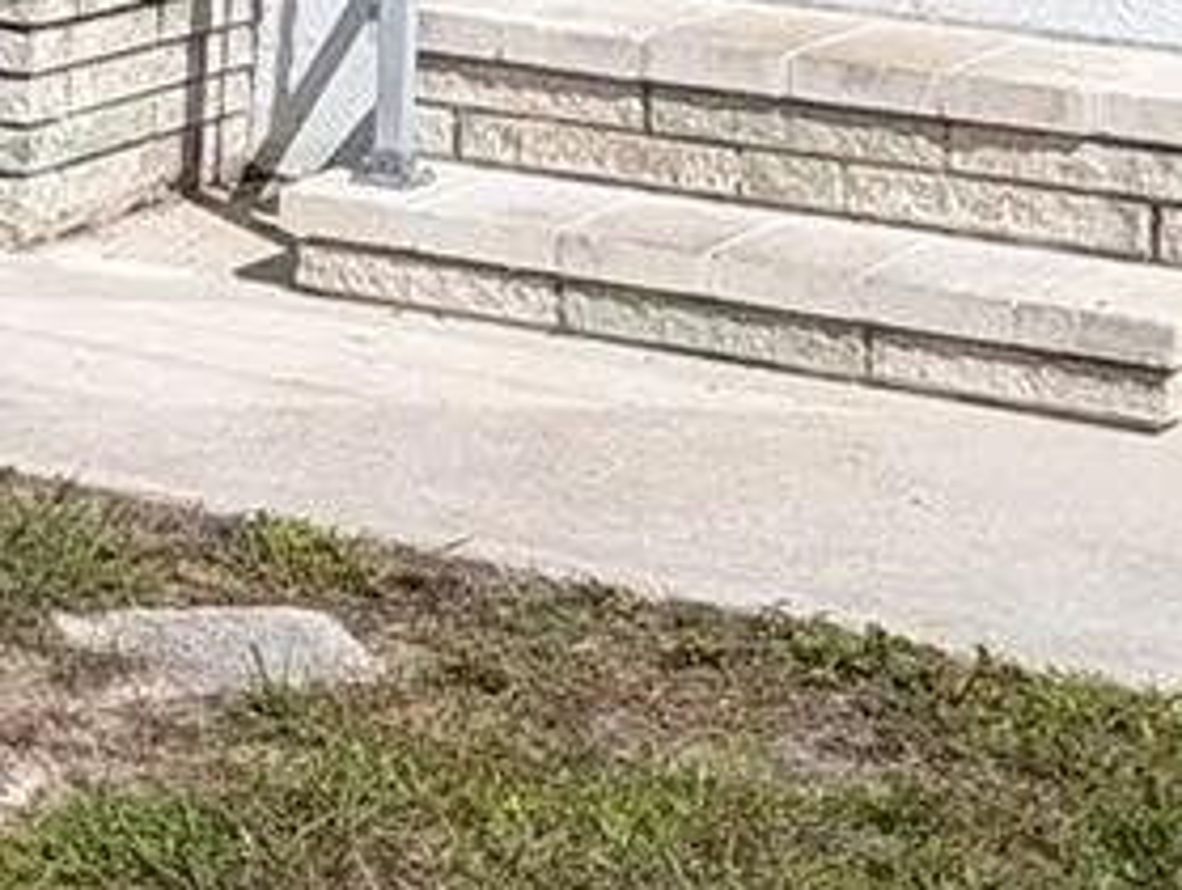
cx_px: -148
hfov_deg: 14.0
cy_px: -619
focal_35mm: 137
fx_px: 4684
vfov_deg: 10.3
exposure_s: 1/1972
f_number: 1.68
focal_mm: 6.9
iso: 24
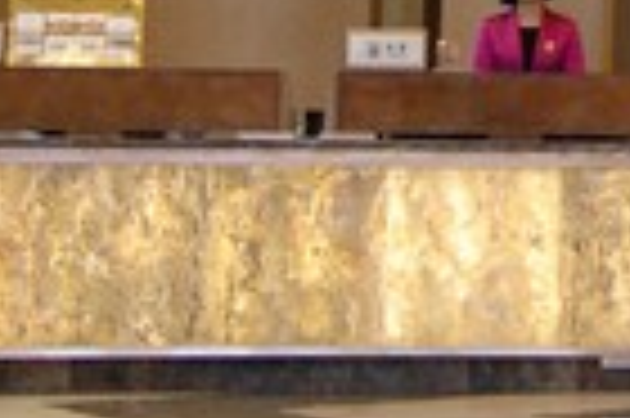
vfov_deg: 10.2
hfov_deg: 15.0
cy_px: -220
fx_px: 2255
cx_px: 864
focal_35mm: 129
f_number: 5
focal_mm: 24
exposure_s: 1/100
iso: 1600
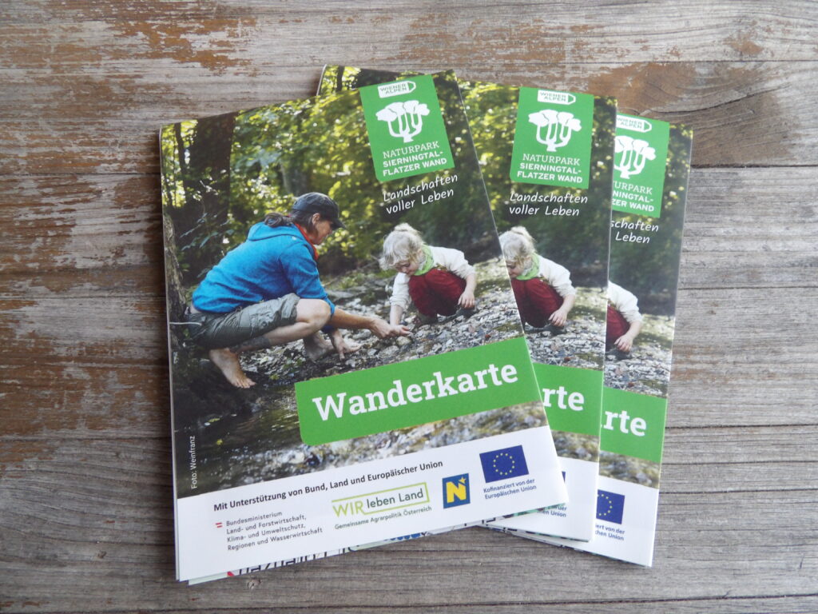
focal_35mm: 24
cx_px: 409
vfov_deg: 56.8
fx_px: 567
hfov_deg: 71.6
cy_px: 307
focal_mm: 4.3
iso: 200
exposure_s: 1/25
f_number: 3.2
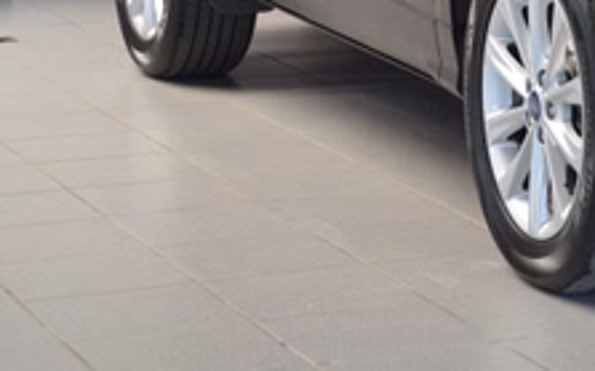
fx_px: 2706
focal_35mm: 167
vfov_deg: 7.8
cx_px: 768
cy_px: -69
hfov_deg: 12.2
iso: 400
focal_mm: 38
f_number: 5
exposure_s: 1/100
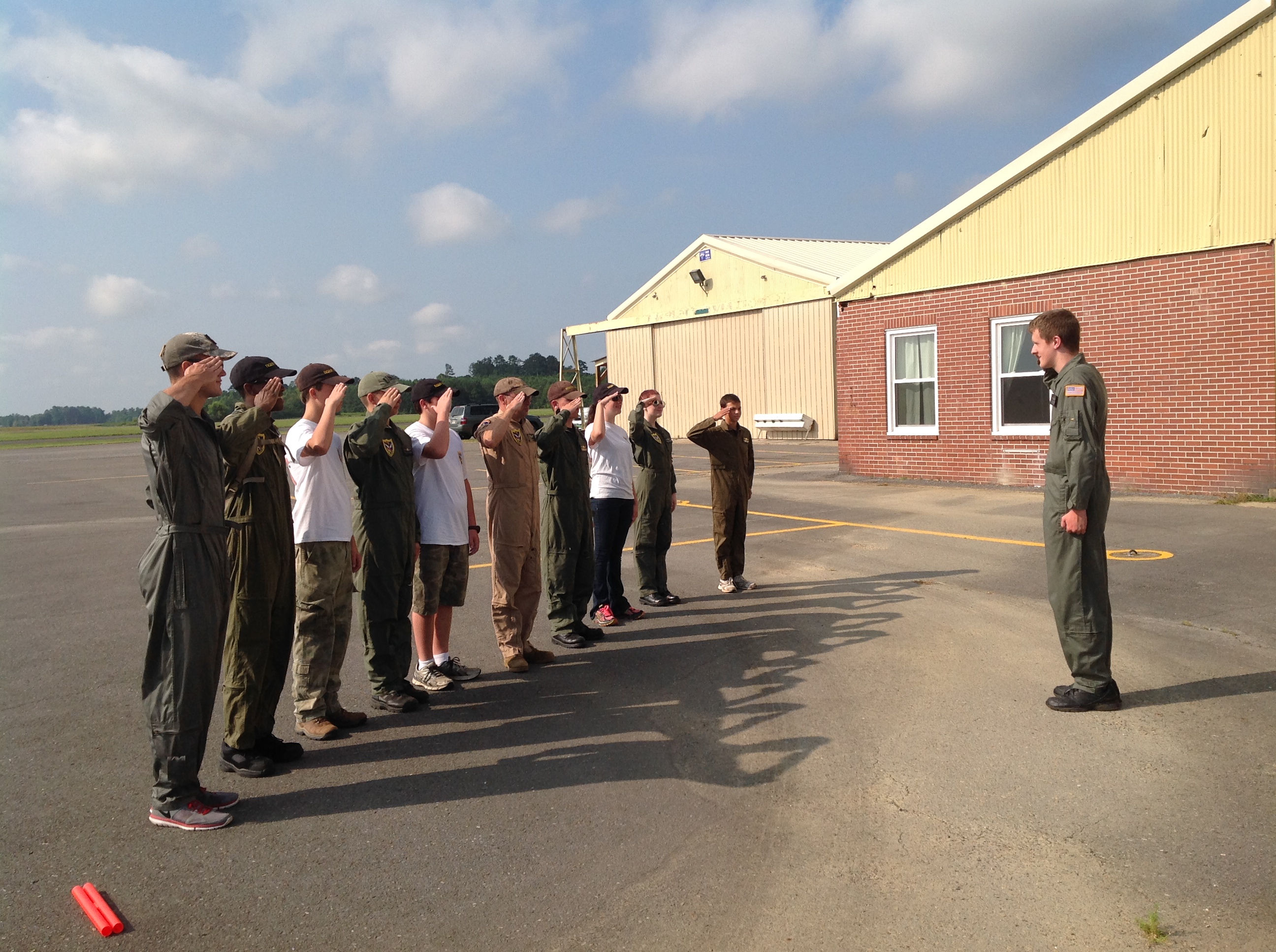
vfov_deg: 40.6
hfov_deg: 52.7
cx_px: 638
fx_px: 1288
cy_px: 476
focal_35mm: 35
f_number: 2.4
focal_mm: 4.28
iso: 50
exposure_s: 1/2160
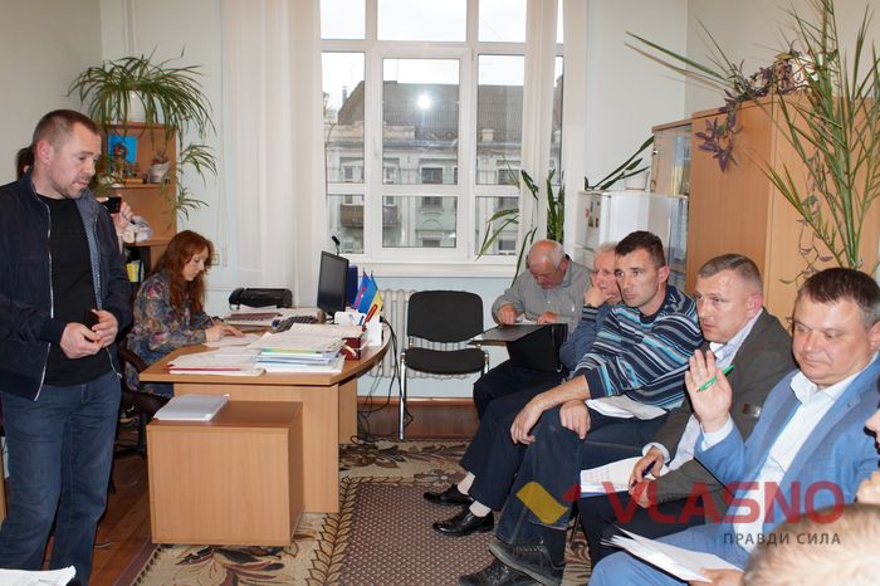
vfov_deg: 39.9
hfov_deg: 57.2
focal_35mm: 33
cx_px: 440
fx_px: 806
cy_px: 293
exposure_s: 1/160
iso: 800
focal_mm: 22
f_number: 4
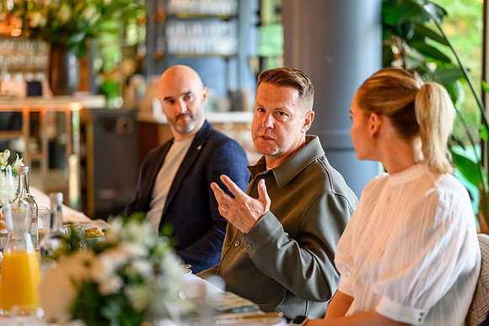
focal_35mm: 86
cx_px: 244
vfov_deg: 15.9
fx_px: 1171
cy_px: 163
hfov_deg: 23.6
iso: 640
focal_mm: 85
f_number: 1.8
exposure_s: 1/200
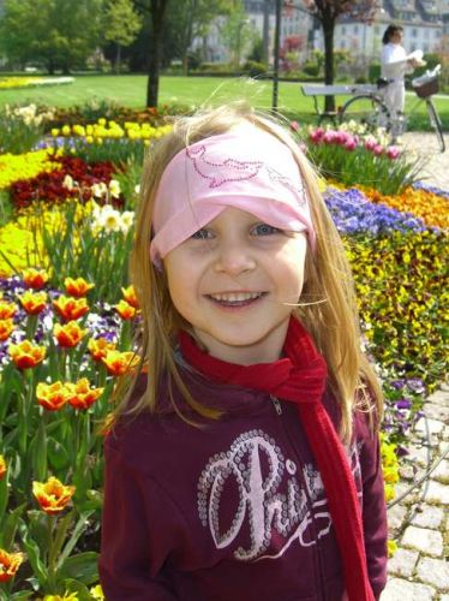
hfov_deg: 37.7
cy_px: 300
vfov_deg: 49.0
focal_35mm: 38
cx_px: 224
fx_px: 658
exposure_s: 1/320
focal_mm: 7.9
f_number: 4
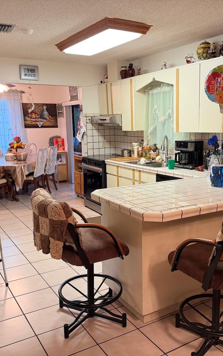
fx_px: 331
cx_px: 129
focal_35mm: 34
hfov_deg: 37.2
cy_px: 178
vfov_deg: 56.7
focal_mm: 6.76
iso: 400
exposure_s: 1/60
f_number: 1.78
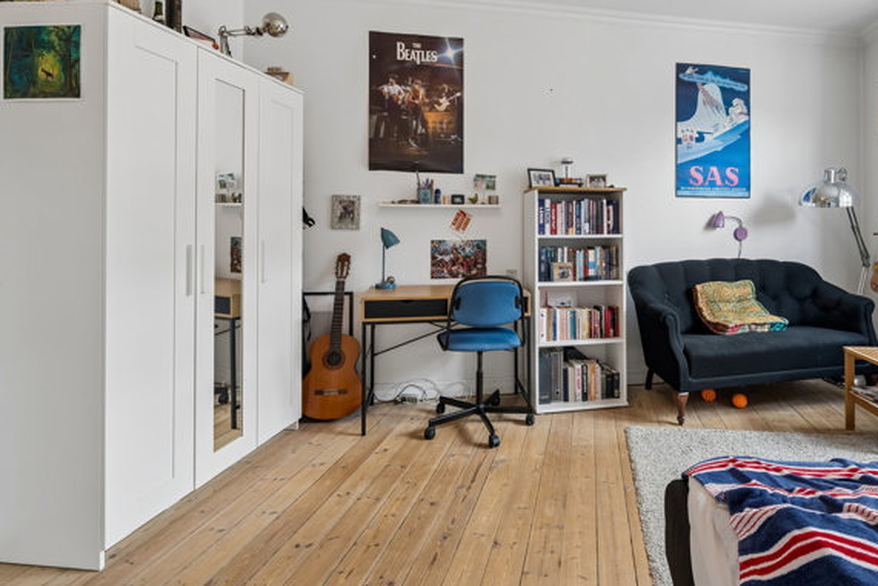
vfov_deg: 58.8
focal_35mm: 21
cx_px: 541
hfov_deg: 79.9
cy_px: 224
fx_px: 512
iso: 125
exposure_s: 1/6
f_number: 8
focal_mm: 15
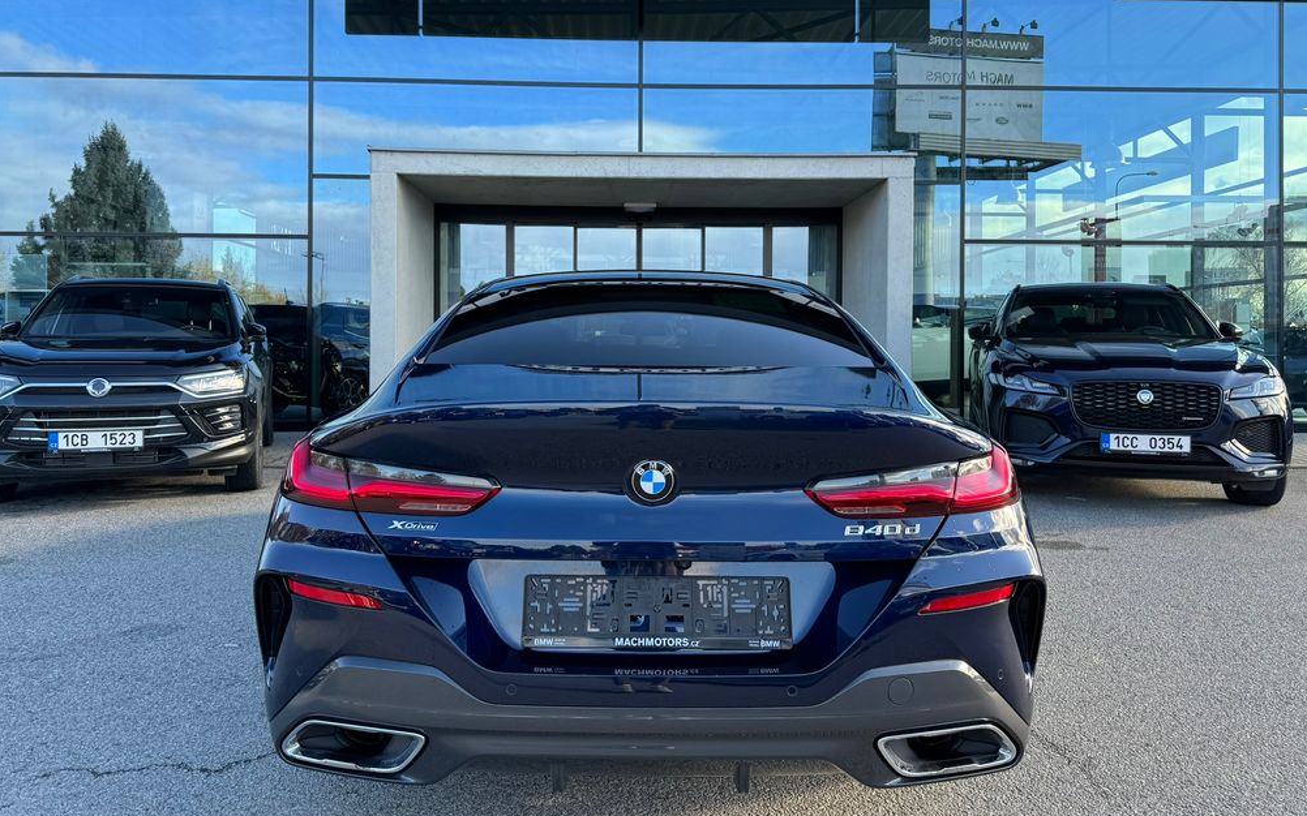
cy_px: 332
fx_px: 926
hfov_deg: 70.4
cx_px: 643
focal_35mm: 26
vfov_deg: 47.3
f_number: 1.78
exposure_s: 1/503
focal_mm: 6.86
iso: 80
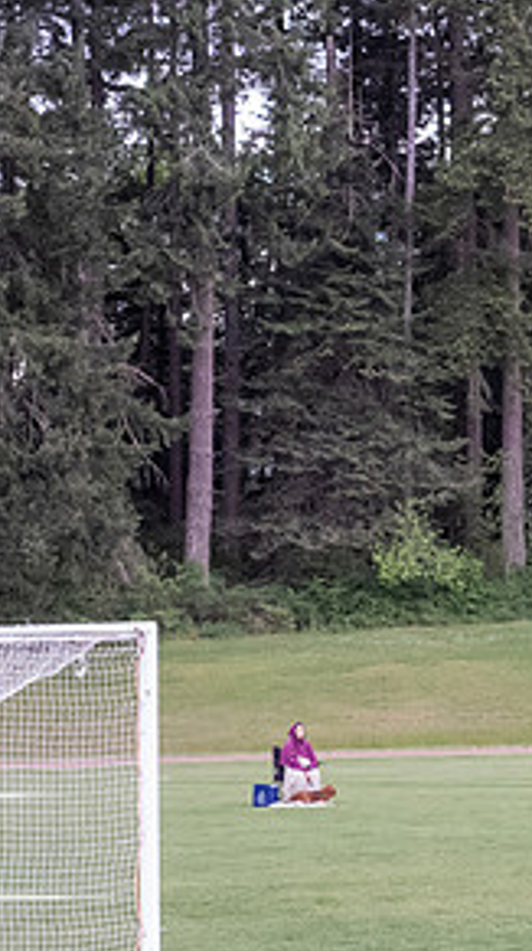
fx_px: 4378
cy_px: 436
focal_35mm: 174
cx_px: 712
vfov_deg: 12.4
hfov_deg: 6.9
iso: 5000
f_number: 4
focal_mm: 40
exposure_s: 1/1250
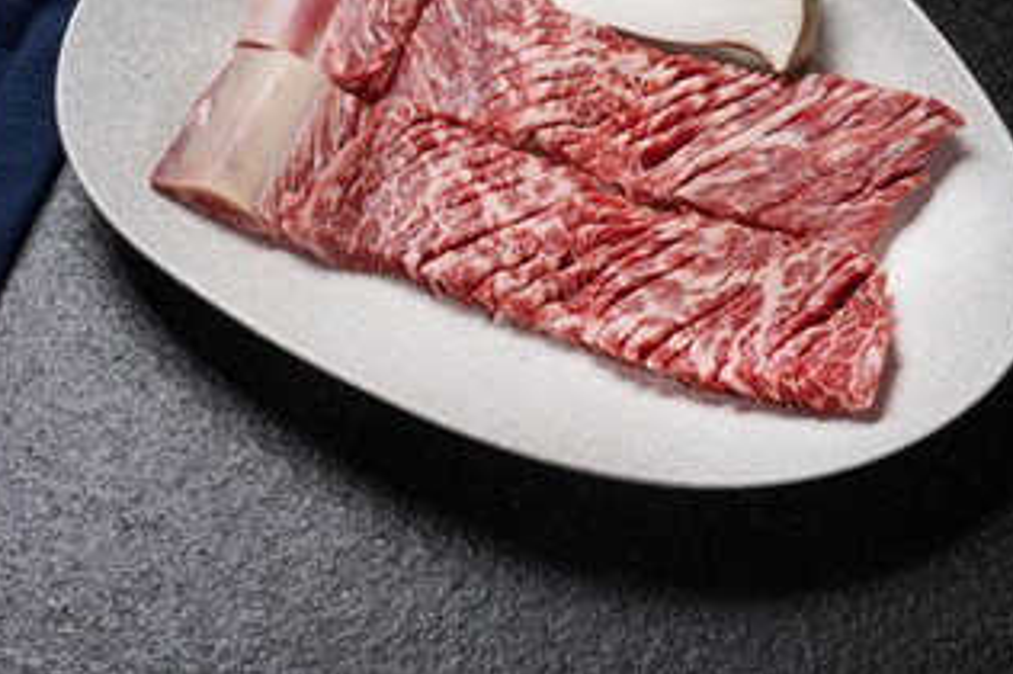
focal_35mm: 57
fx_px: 1602
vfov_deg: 23.4
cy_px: 146
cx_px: 551
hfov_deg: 35.1
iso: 200
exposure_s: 1/160
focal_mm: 36
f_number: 13
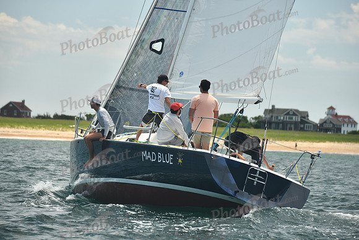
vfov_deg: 6.9
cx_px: 180
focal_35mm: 200
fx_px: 1995
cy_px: 120
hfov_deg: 10.3
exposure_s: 1/640
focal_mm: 200
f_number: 6.3
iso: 320
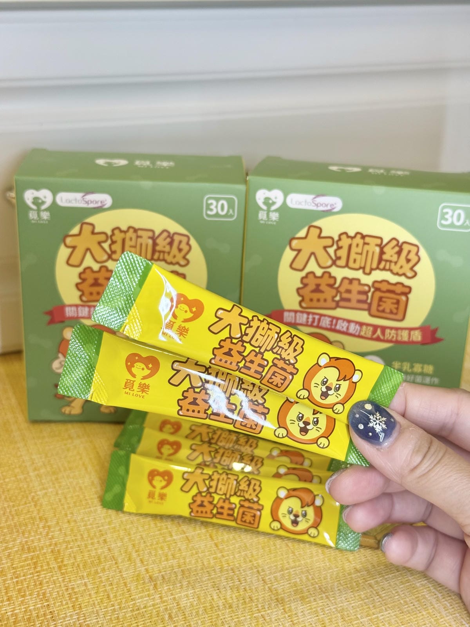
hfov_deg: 30.3
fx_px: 869
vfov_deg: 39.7
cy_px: 314
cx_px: 235
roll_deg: -0.7
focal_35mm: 48
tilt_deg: -21.9
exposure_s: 1/139
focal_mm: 6.76
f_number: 1.78
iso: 80
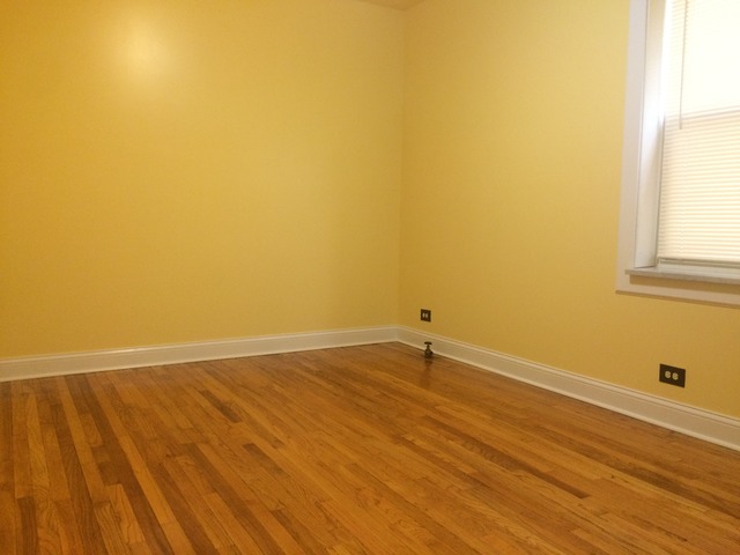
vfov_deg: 48.2
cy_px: 278
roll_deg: +0.3
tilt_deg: -3.6
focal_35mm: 29
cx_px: 370
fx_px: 620
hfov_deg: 61.7
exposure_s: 1/30
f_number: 2.2
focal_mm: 4.15
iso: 160
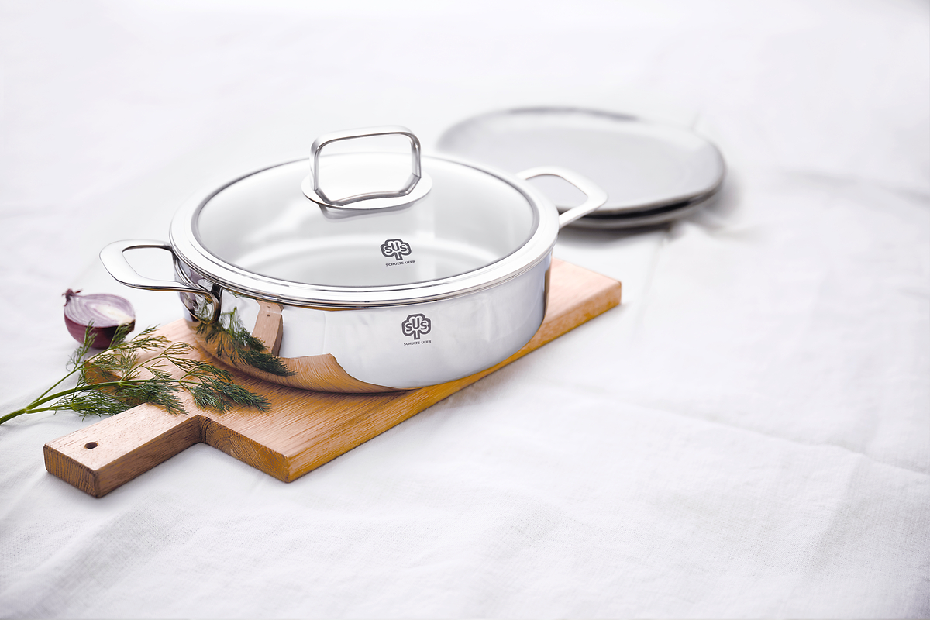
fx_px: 1705
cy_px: 310
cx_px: 465
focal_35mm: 66
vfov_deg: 20.6
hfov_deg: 30.5
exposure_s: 1/125
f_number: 2.8
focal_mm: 66
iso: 32
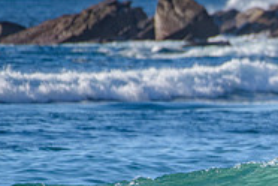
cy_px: 204
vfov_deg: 0.7
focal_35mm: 1915
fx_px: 14787
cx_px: 405
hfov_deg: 1.1
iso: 500
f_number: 5.6
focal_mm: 500
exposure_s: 1/2000
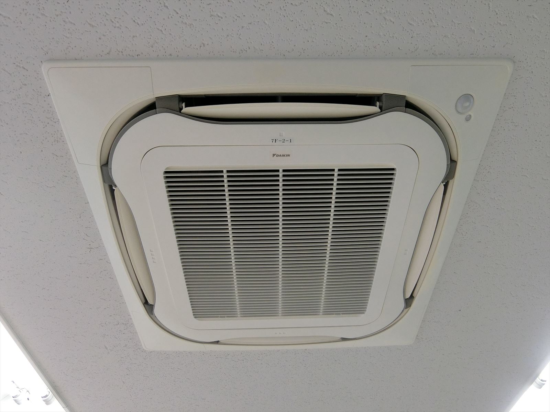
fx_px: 334
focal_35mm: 21
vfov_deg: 63.4
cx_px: 275
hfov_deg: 79.0
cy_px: 206
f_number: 2.8
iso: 400
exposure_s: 1/125
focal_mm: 4.6
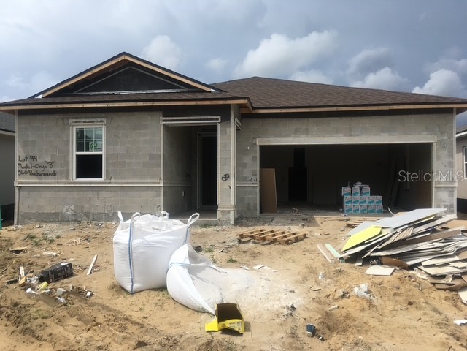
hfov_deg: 61.7
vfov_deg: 48.2
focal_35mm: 29
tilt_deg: +0.5
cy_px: 176
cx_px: 234
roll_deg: +0.3
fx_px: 391
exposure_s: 1/2404
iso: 25
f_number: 2.2
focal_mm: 4.15
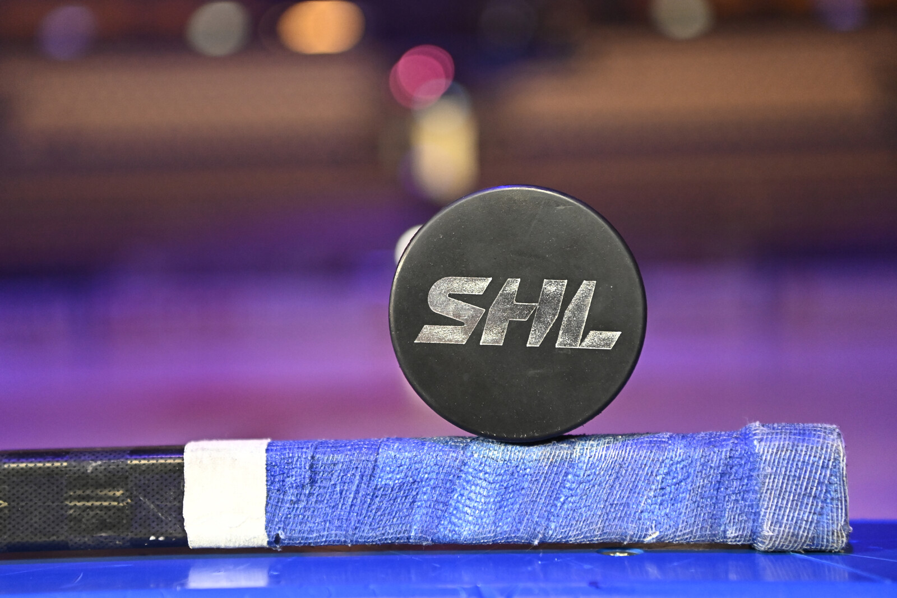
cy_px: 299
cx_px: 448
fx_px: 1395
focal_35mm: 56
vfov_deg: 24.2
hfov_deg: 35.6
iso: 6400
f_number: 3.5
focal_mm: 56
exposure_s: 1/320
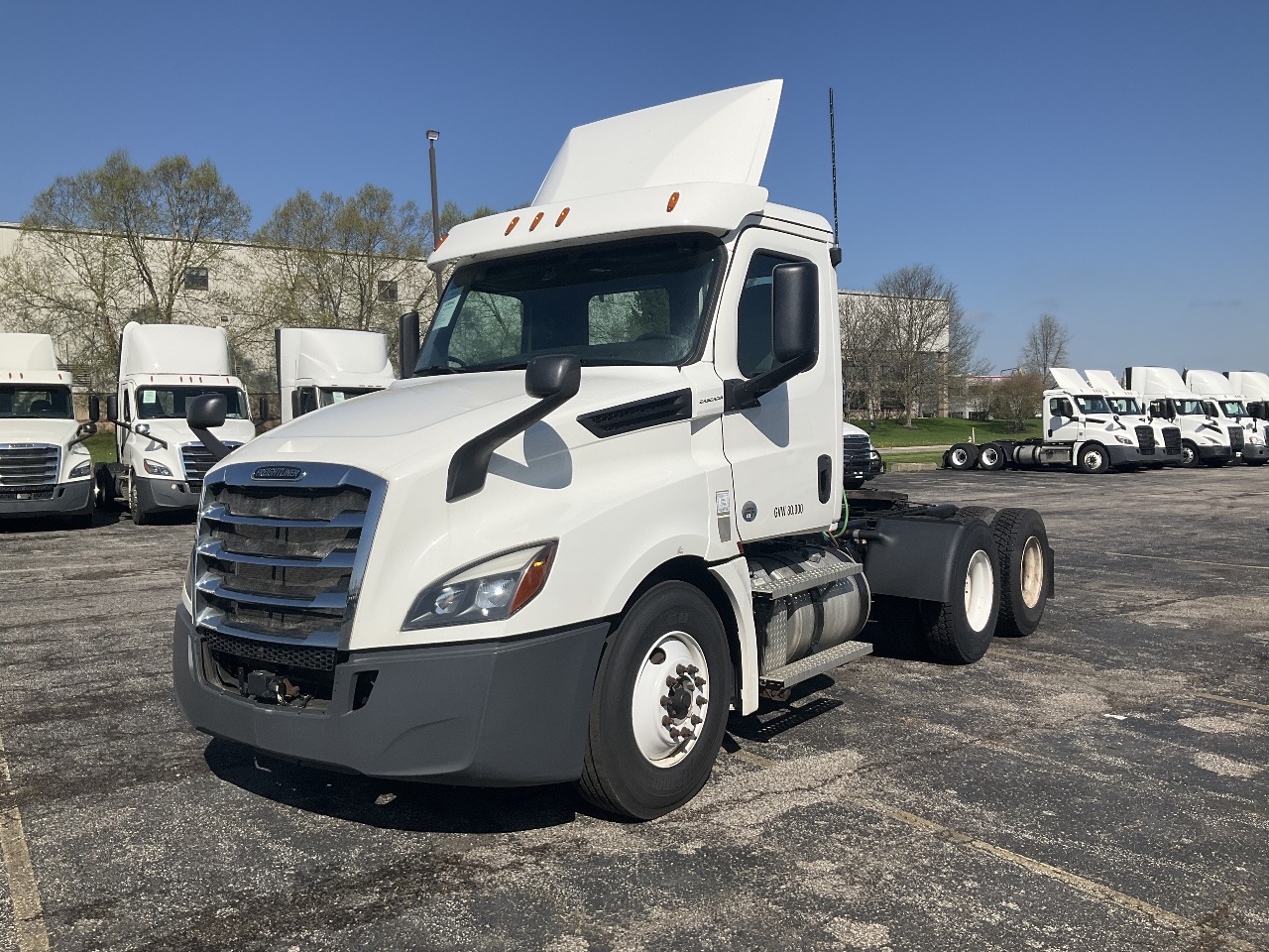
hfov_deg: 61.7
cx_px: 634
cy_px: 476
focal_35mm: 29
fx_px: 1063
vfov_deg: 48.2
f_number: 1.8
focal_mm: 3
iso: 25
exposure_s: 1/4065
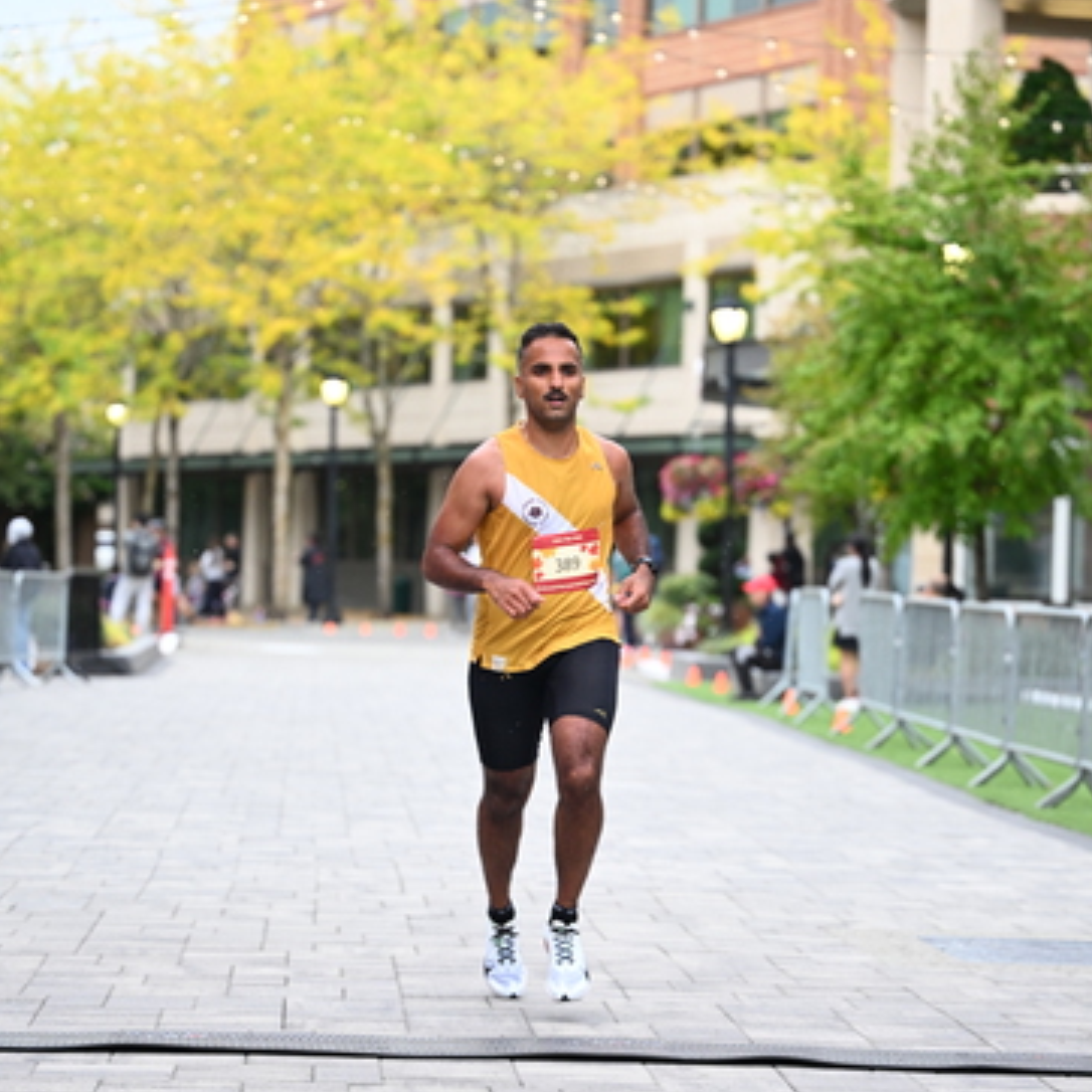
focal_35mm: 120
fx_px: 4283
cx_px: 551
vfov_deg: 14.5
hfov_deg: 14.5
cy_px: 585
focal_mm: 93
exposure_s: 1/1250
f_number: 2.8
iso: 1250
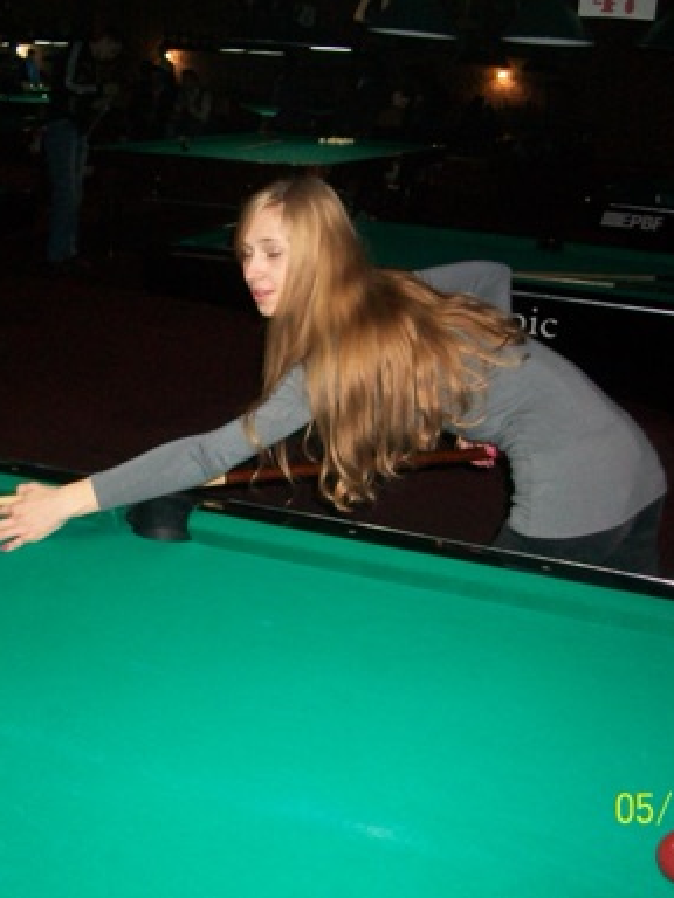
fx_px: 1194
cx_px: 264
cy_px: 454
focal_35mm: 46
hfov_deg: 31.4
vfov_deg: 41.2
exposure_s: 1/60
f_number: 2.8
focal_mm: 5.7
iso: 160
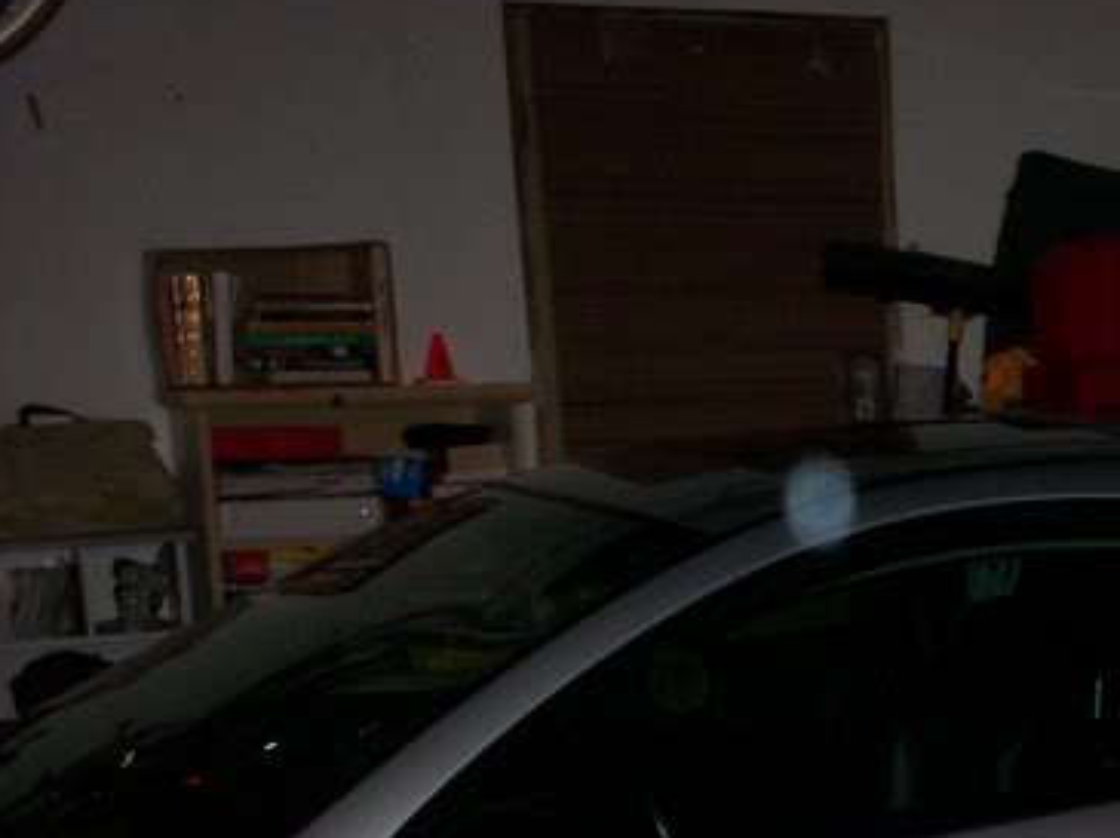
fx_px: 2554
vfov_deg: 18.2
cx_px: 1218
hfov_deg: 23.3
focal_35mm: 79
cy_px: 804
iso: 140
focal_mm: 6
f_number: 4.5
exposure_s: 1/60
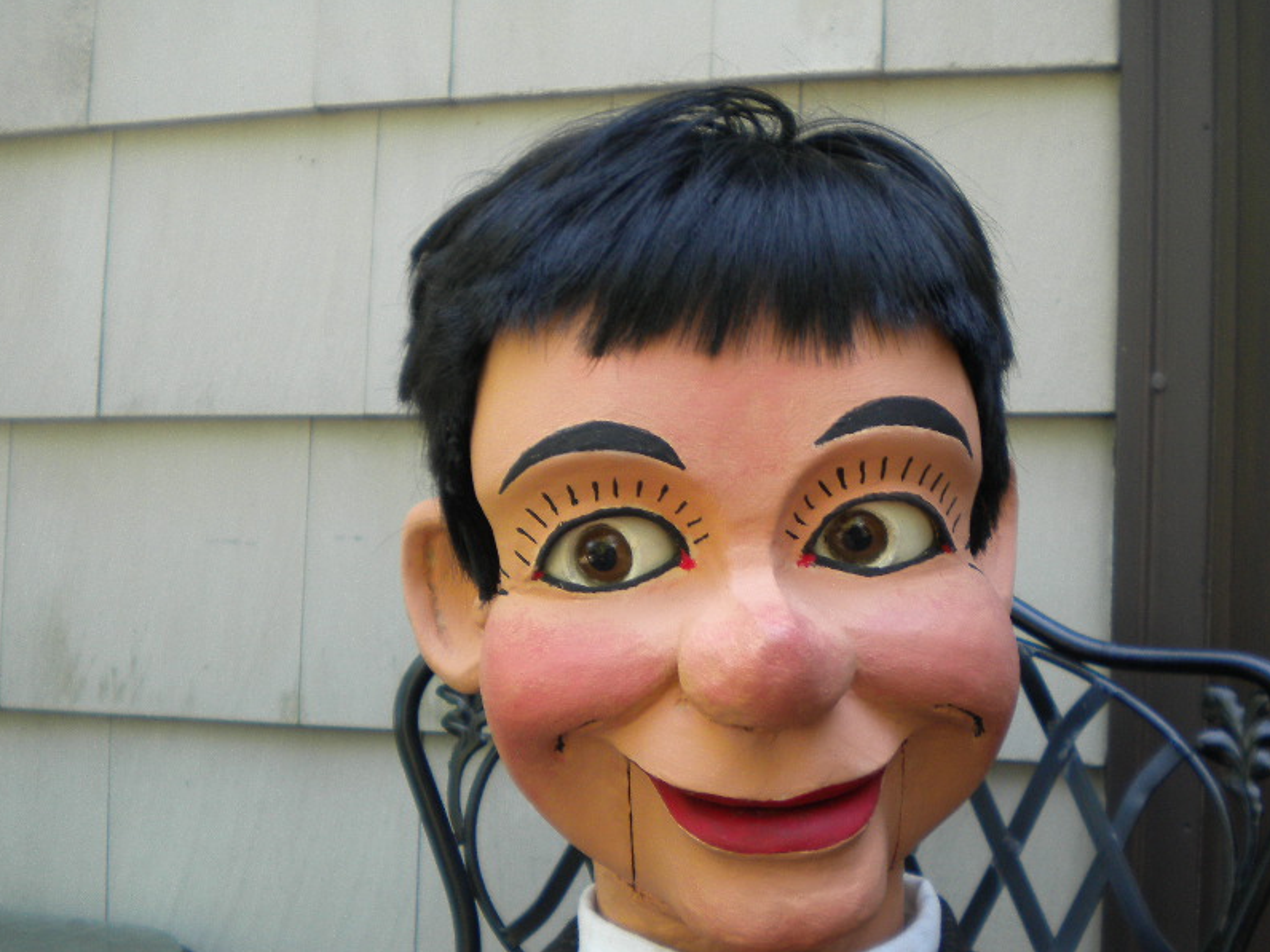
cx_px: 704
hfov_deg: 42.0
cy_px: 609
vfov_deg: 32.0
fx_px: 1651
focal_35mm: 45
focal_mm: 6.3
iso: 107
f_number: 3.1
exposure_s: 1/63.5
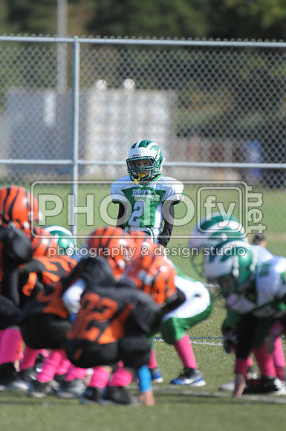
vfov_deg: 3.4
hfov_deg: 2.3
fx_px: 7171
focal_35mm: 600
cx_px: 143
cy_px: 216
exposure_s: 1/6400
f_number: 4
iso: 1600
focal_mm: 400
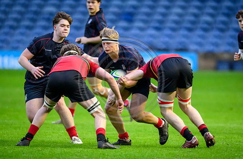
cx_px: 160
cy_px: 89
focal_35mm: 773
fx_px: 5189
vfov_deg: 1.8
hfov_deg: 2.7
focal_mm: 560
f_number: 4
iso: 8000
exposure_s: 1/1250
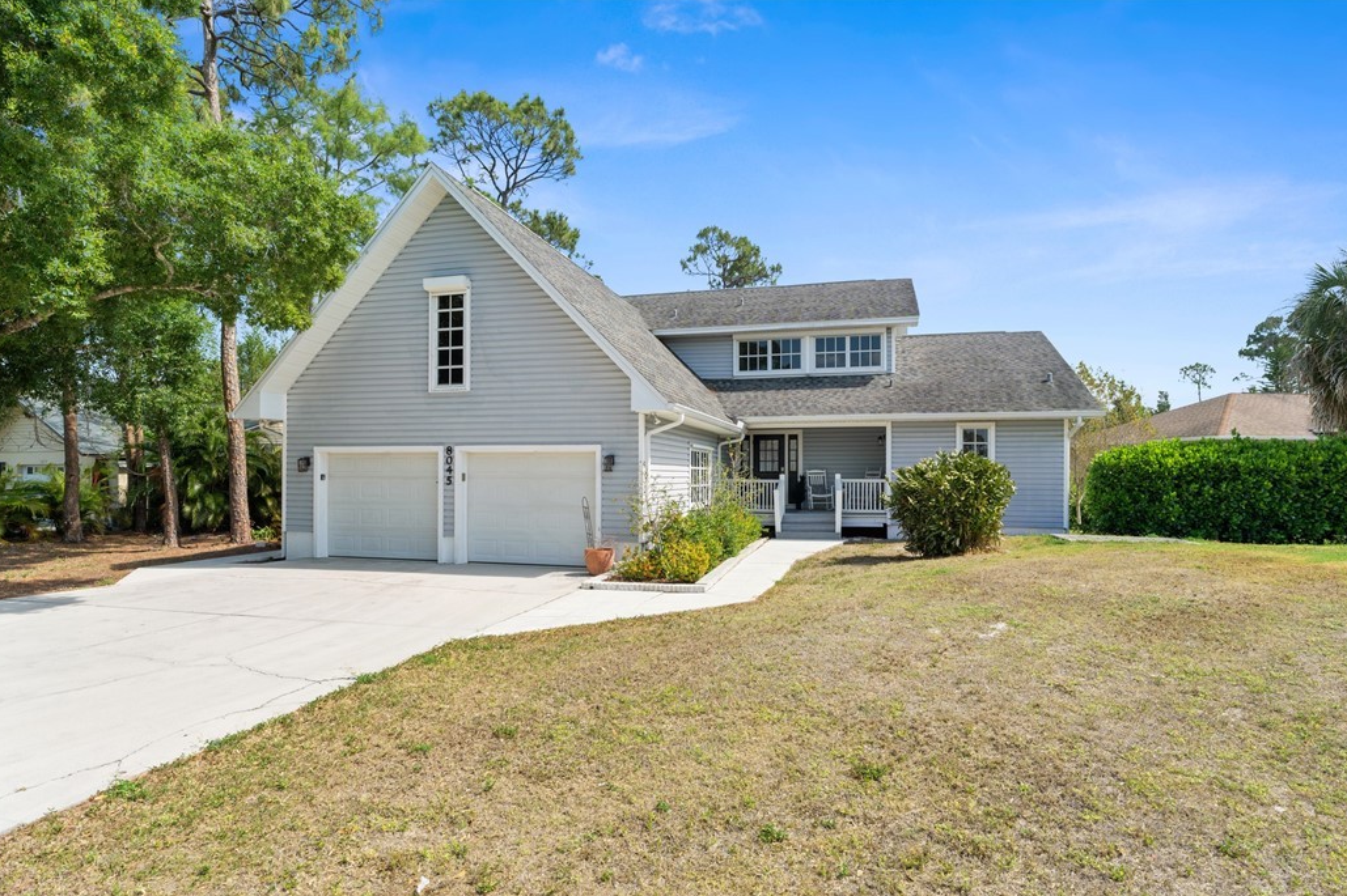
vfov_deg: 64.5
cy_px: 469
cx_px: 695
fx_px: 711
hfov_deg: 86.9
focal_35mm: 19
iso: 400
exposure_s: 1/250
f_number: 9
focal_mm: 18
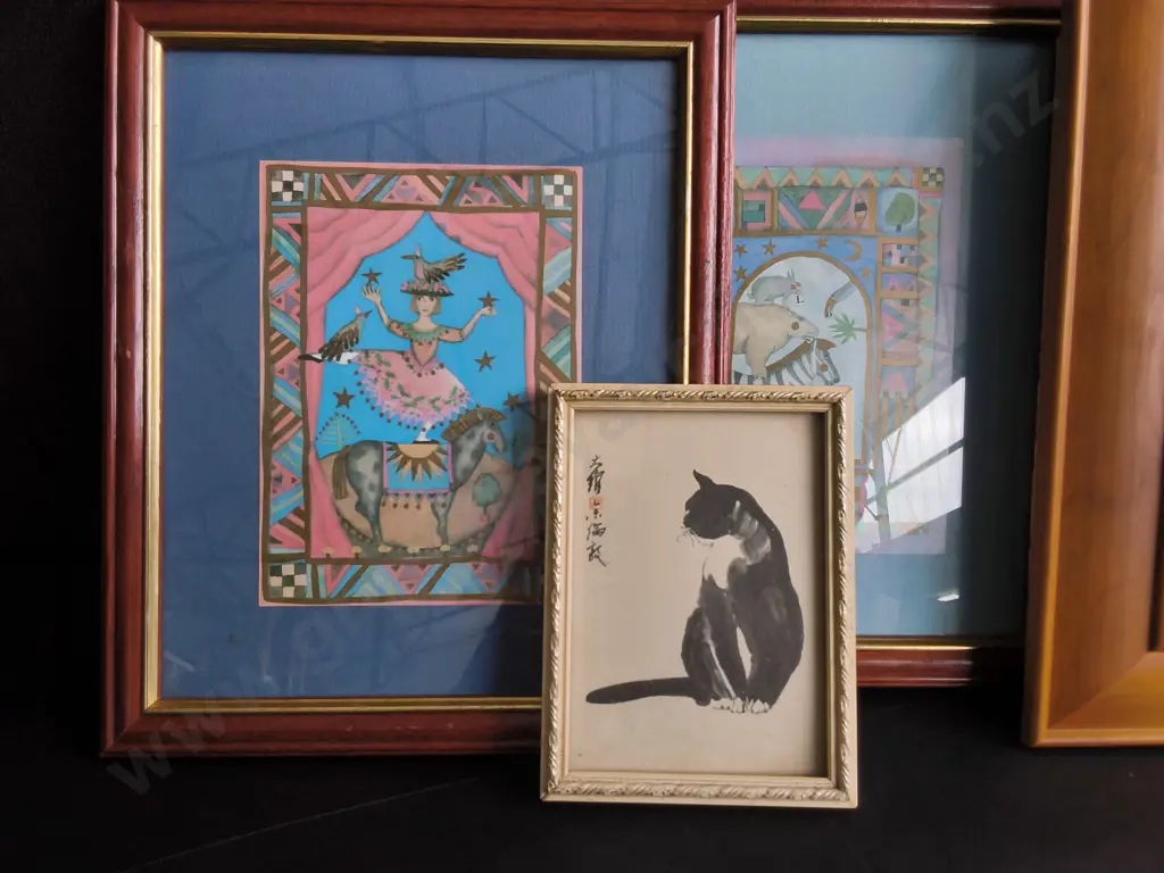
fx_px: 908
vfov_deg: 51.4
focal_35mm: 27
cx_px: 582
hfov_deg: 65.3
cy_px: 436
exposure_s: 1/184
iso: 32
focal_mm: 2.87
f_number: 2
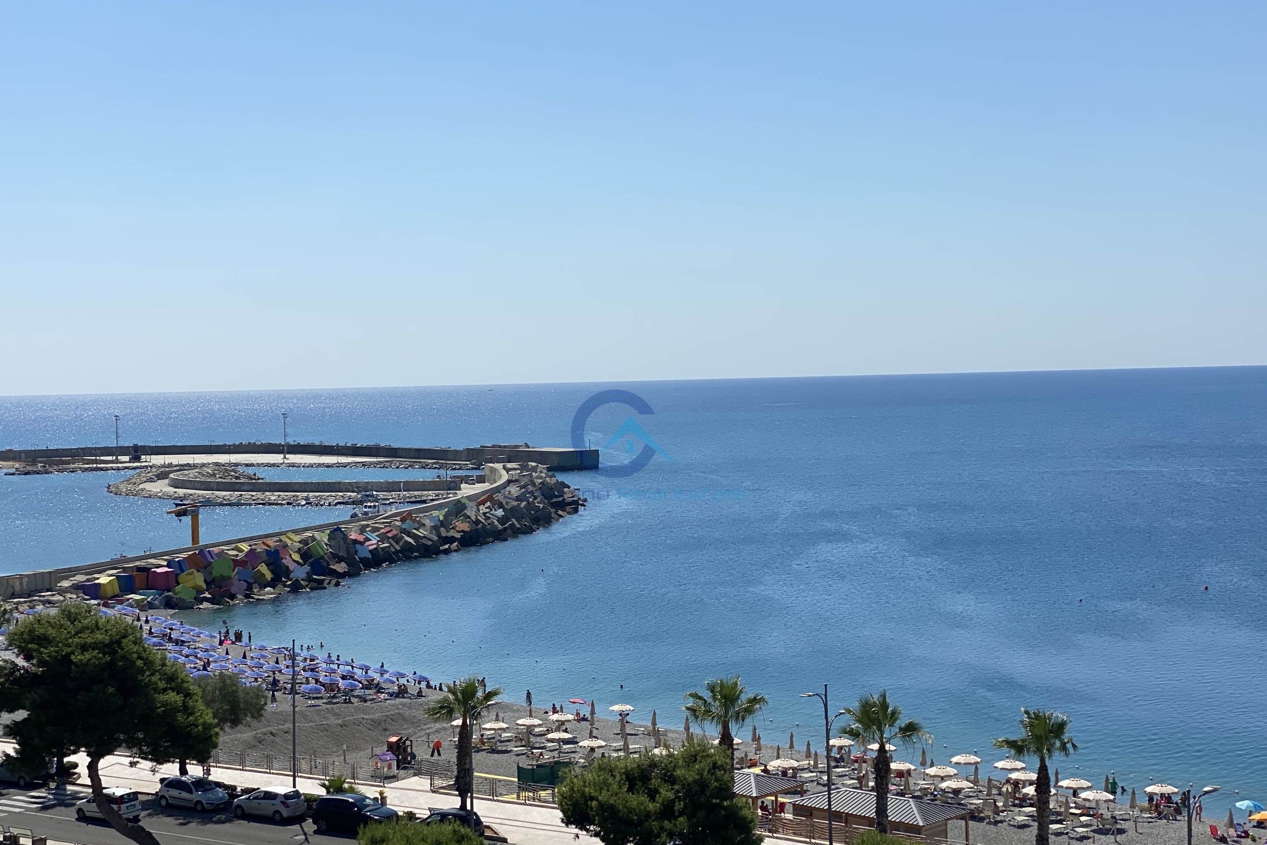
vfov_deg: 24.6
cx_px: 625
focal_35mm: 55
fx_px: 1936
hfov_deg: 36.2
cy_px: 445
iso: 20
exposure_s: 1/3690
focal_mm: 6
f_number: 2
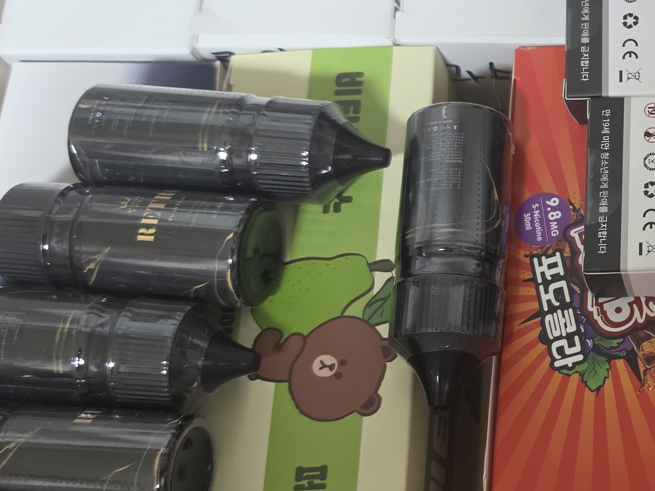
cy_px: 160
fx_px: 1268
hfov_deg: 25.8
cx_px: 797
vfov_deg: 21.8
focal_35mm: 67
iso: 400
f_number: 1.4
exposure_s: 1/120
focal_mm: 6.5
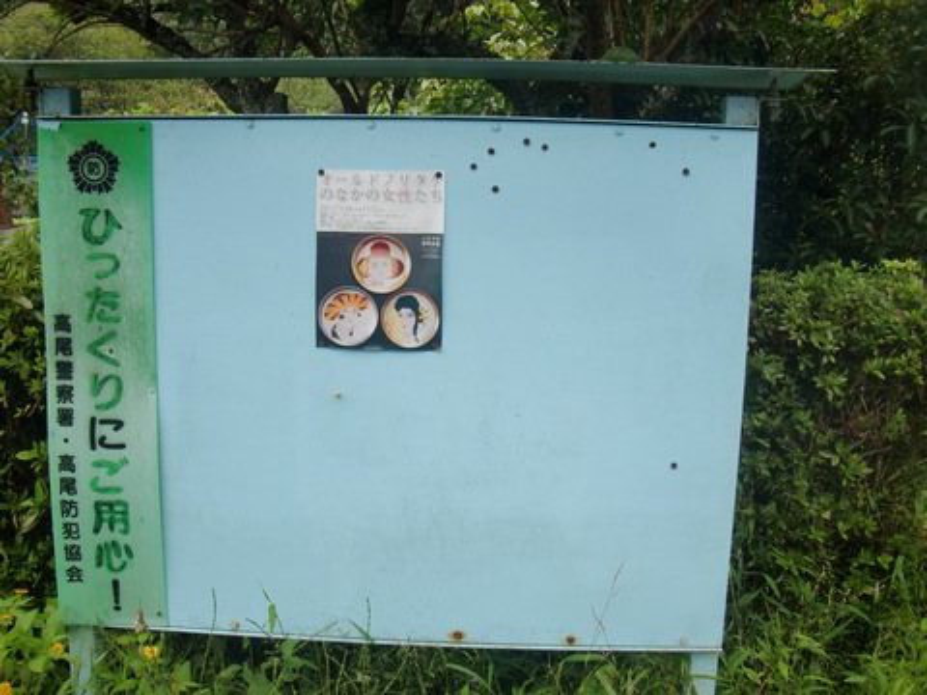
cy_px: 348
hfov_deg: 49.0
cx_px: 464
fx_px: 1018
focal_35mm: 38
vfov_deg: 37.7
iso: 64
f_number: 3.9
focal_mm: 6.66
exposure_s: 1/60
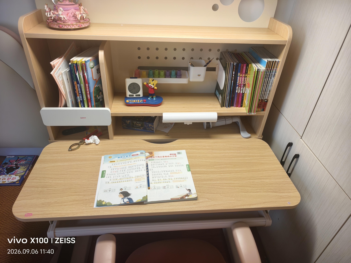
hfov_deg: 73.9
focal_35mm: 23
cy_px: 132
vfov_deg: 58.9
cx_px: 176
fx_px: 233
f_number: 1.57
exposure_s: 1/101
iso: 139
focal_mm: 5.6
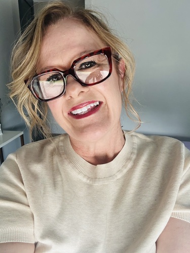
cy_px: 126
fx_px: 220
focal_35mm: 30
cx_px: 95
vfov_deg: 60.0
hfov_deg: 46.8
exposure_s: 1/60
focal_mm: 2.69
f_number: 1.9
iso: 100
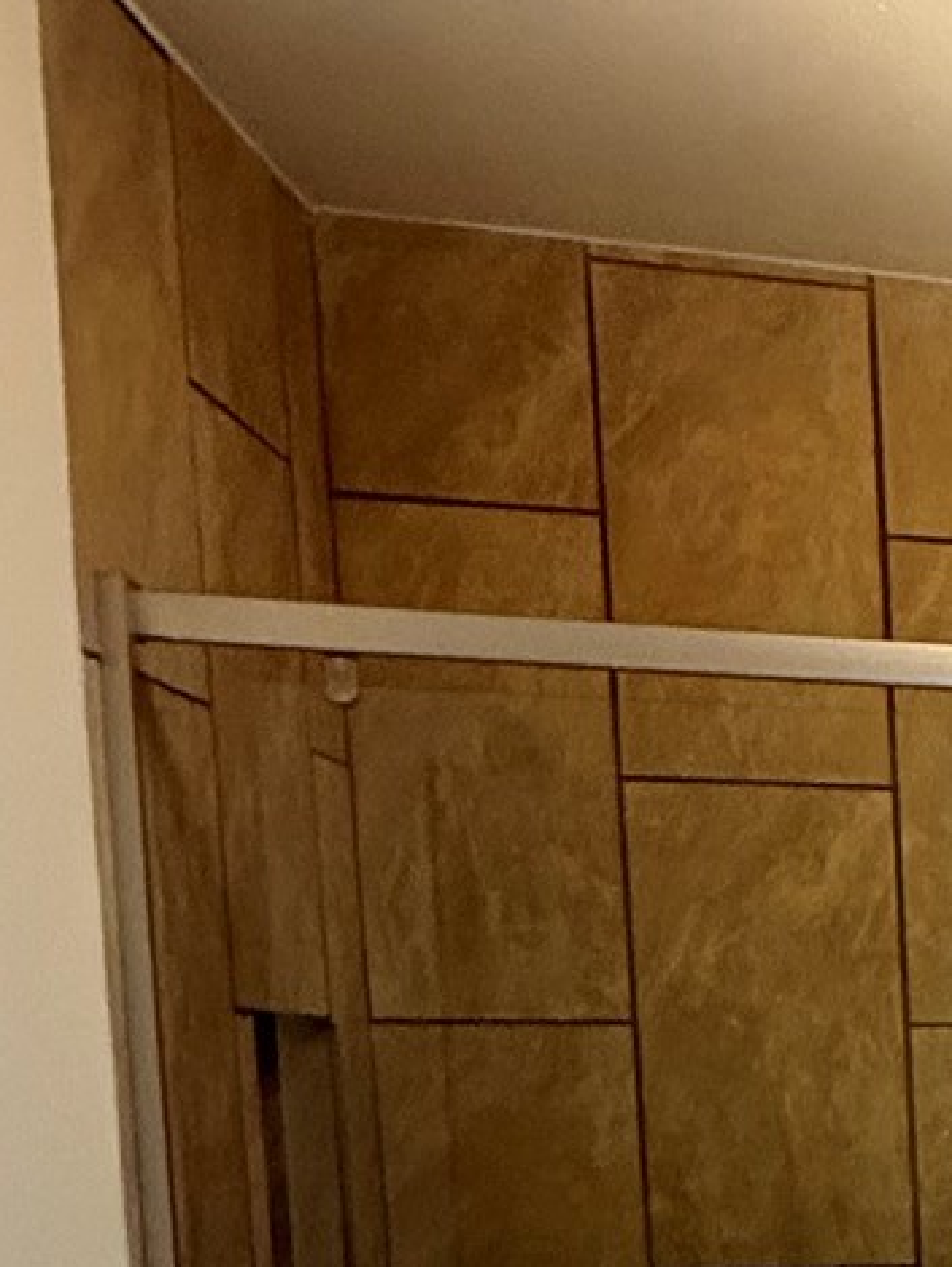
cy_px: 1316
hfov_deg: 17.3
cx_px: 1909
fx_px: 2235
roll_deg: -0.1
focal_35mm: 61
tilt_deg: -4.2
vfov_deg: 29.2
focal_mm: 2.22
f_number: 2.2
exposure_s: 1/60
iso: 500
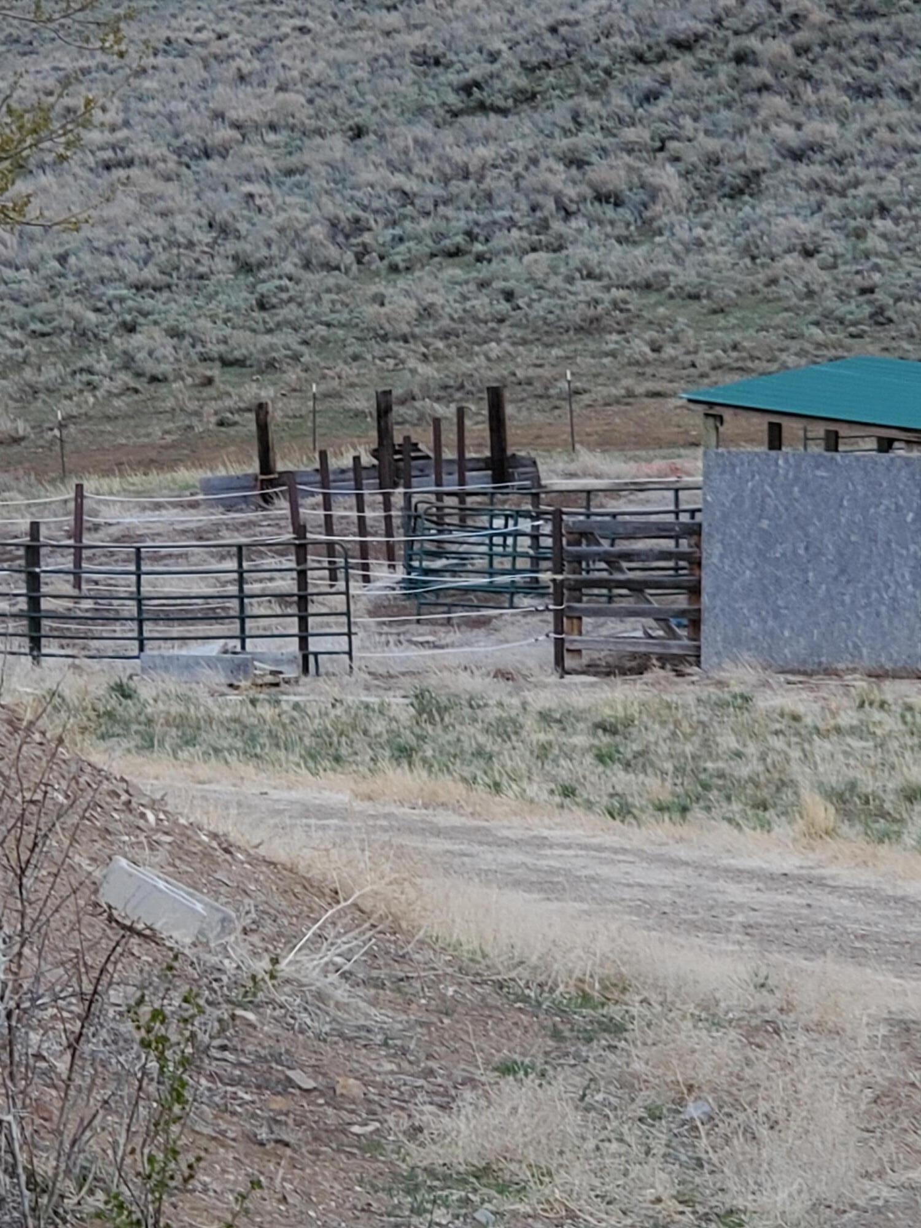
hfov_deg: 28.0
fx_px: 1845
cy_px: 614
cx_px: 460
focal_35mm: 52
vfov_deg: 36.8
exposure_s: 1/40
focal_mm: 6
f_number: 2.4
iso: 64
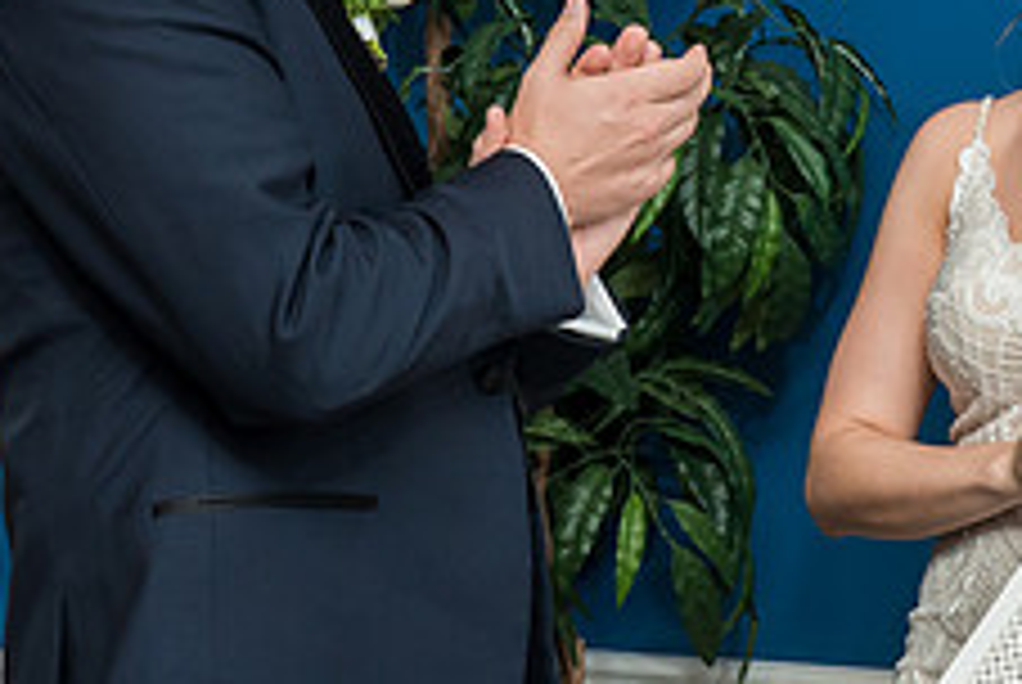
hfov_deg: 18.0
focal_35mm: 113
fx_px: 3212
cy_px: 250
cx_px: 717
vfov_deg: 12.2
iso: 1600
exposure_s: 1/200
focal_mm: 35
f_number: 5.6
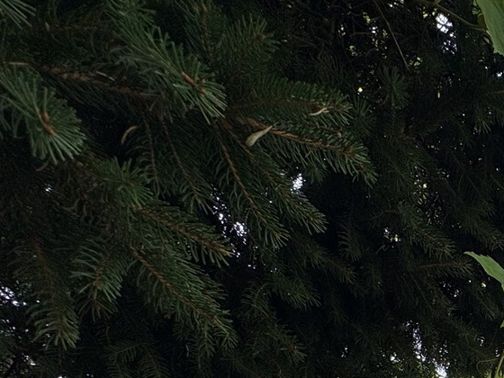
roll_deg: +0.6
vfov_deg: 30.1
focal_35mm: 40
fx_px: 582
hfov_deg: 34.0
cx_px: 652
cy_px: 466
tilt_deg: +24.9
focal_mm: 2.22
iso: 64
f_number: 2.2
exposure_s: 1/225
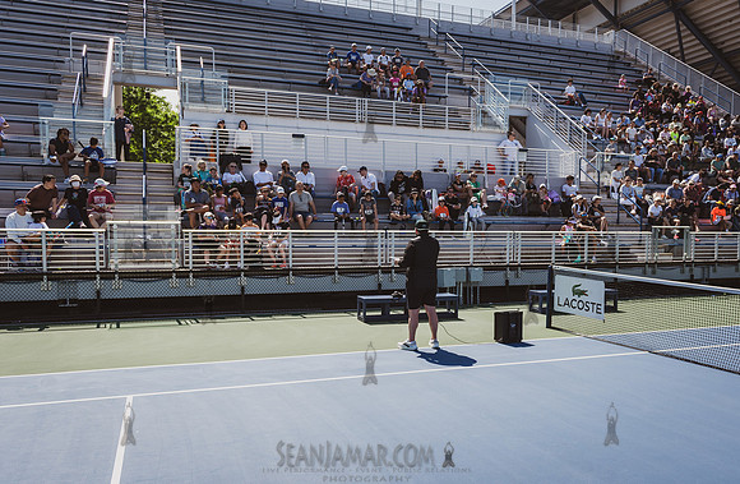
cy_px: 277
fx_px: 624
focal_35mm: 31
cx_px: 410
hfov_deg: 61.2
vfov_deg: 42.3
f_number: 4
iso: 200
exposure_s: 1/2000
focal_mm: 27
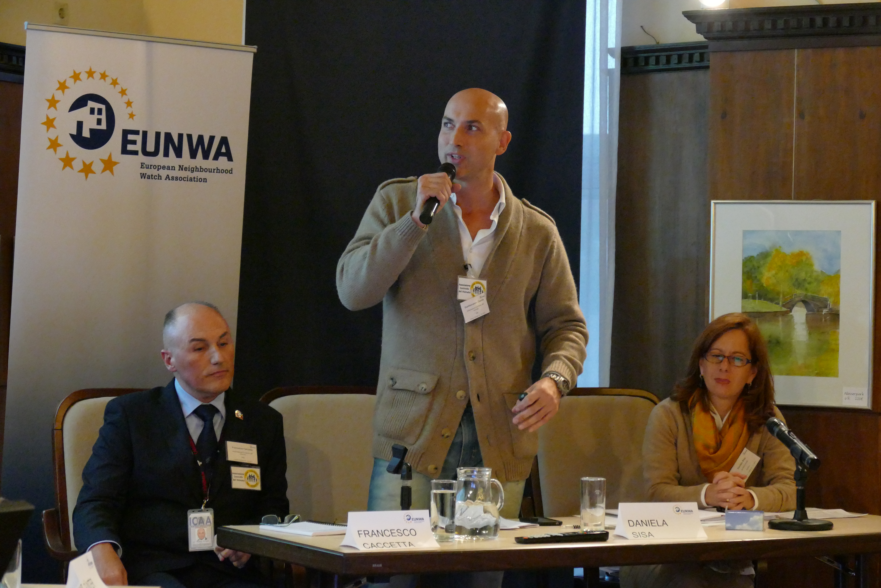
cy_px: 294
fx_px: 2349
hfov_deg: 21.2
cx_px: 440
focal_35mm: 96
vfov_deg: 14.3
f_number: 3.8
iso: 3200
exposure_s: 1/125
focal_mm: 34.91
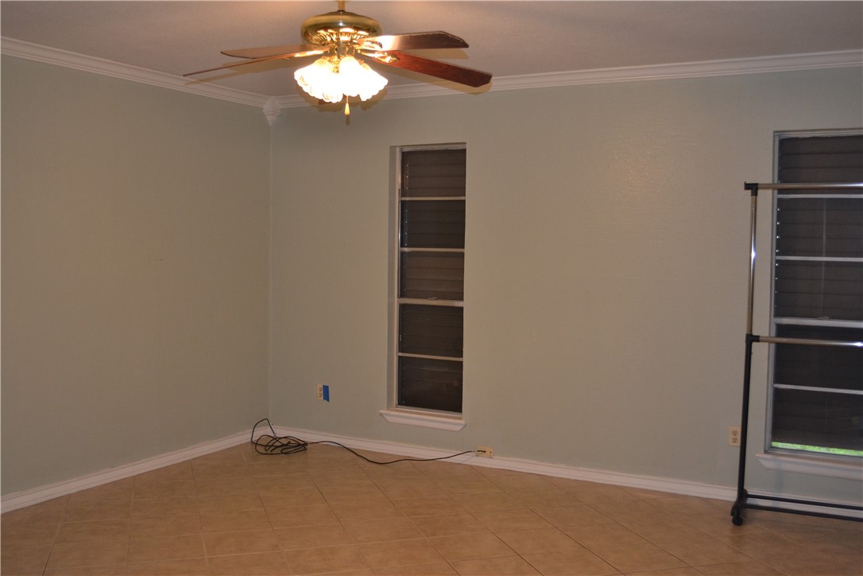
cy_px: 288
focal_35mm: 36
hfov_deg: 53.1
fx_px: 863
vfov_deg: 36.9
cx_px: 432
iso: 720
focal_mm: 24
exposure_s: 1/60
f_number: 4
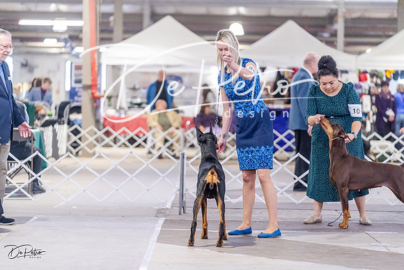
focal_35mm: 126
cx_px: 202
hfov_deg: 16.3
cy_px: 135
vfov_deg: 10.9
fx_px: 1414
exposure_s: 1/400
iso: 6400
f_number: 2.8
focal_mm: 126
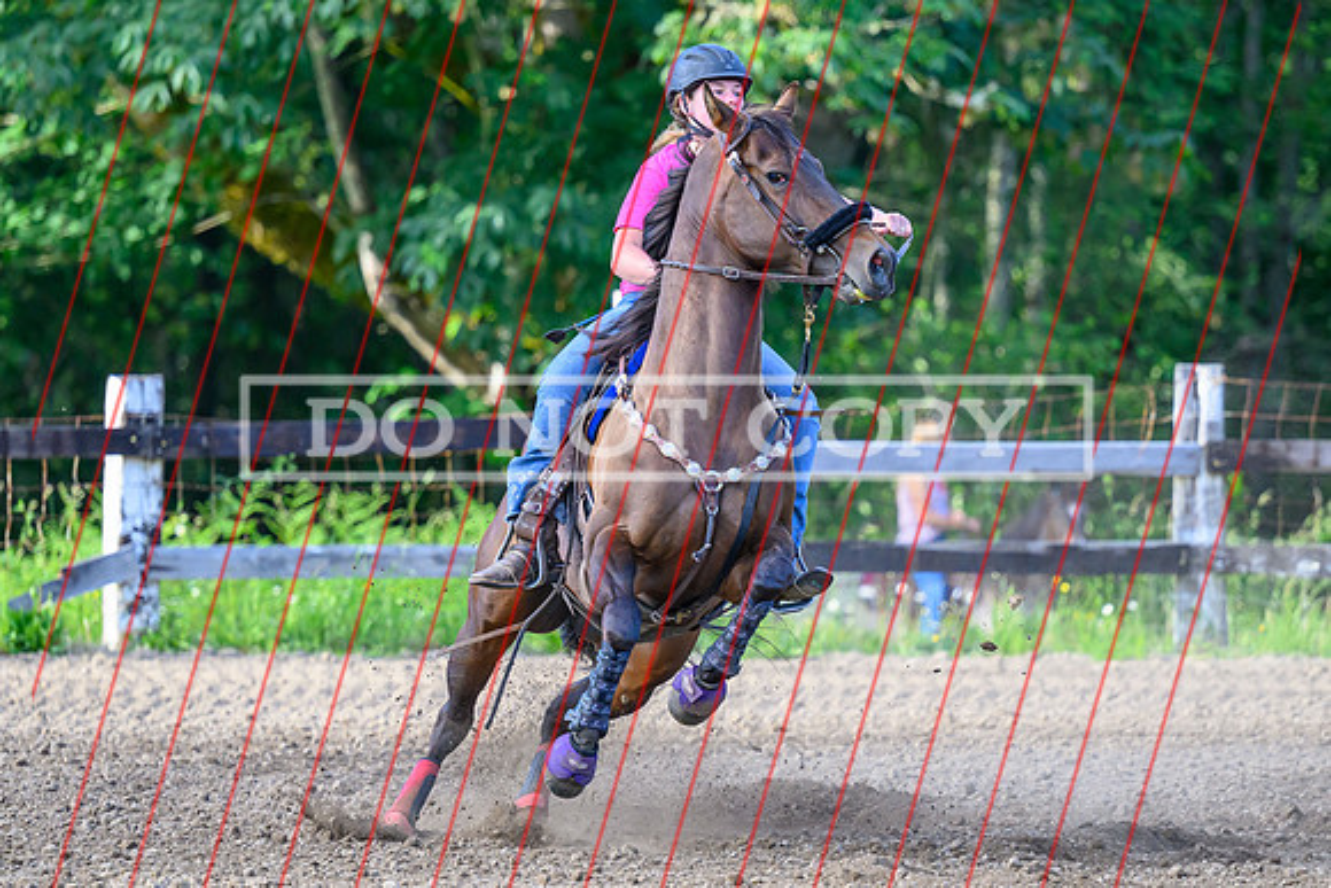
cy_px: 519
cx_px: 744
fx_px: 8697
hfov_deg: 8.8
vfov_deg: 5.8
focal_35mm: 235
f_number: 2.8
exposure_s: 1/2500
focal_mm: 150
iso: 1400
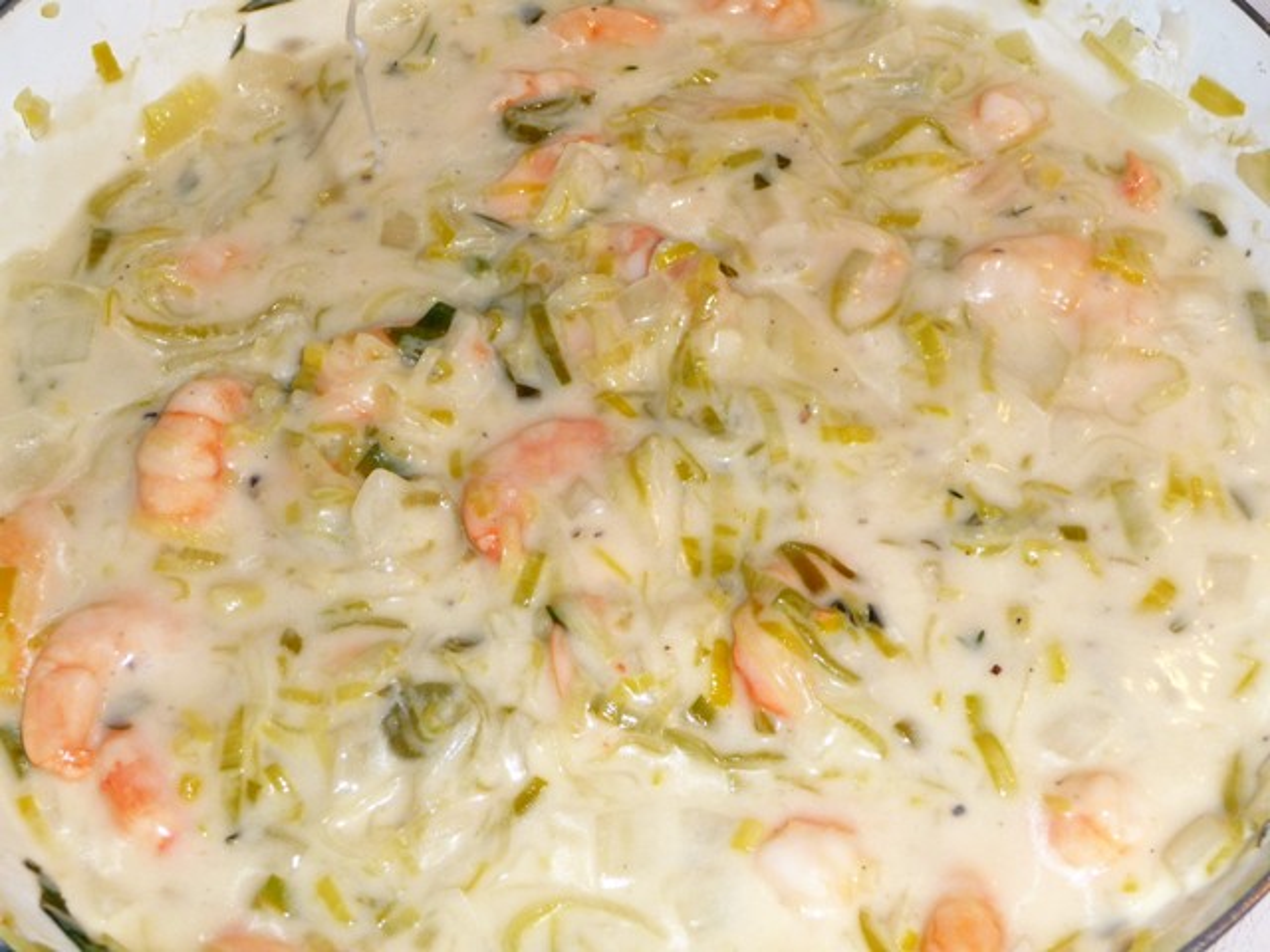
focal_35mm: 58
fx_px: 2128
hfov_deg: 33.2
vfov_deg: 25.2
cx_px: 635
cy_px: 476
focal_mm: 9.8
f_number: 4.4
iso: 100
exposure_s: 1/30
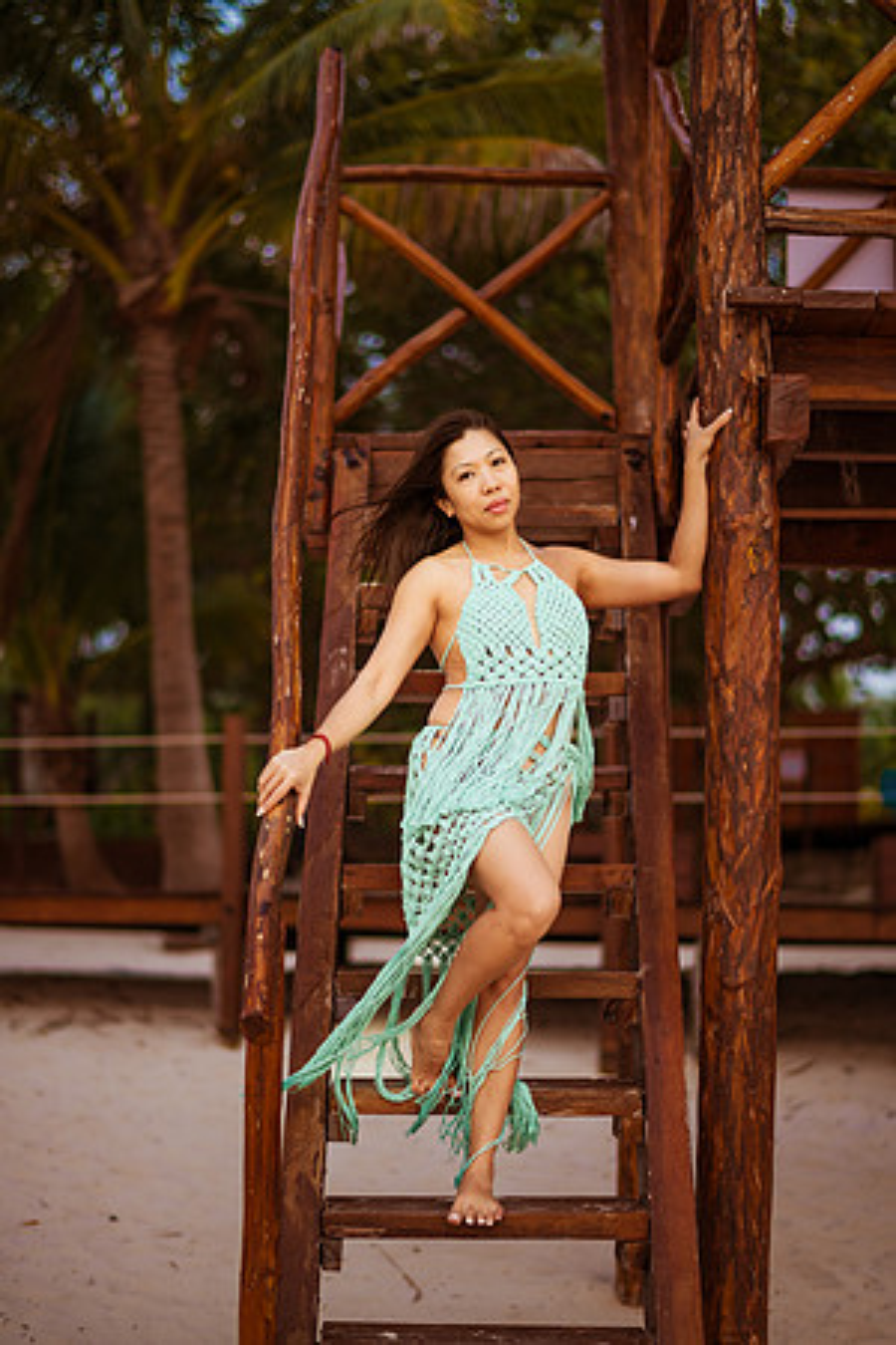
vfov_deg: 34.5
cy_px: 672
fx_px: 2165
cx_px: 448
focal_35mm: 58
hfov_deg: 23.4
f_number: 1.4
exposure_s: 1/320
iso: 200
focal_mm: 58
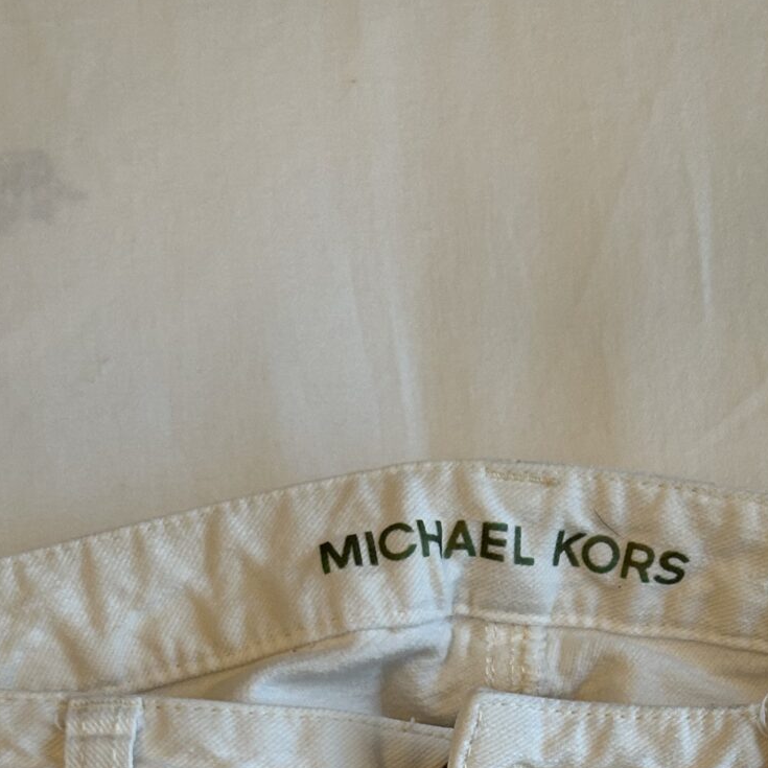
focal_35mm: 64
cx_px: 447
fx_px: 1606
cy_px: 907
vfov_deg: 24.5
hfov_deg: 26.8
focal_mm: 5.7
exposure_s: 1/60
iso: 160
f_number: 1.5
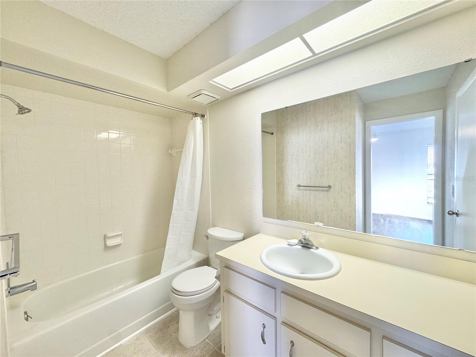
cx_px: 238
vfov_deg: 85.7
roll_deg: +1.4
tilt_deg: -2.1
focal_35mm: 14
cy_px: 178
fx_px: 193
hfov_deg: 102.1
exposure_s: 1/120
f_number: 2.2
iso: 200
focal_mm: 2.22
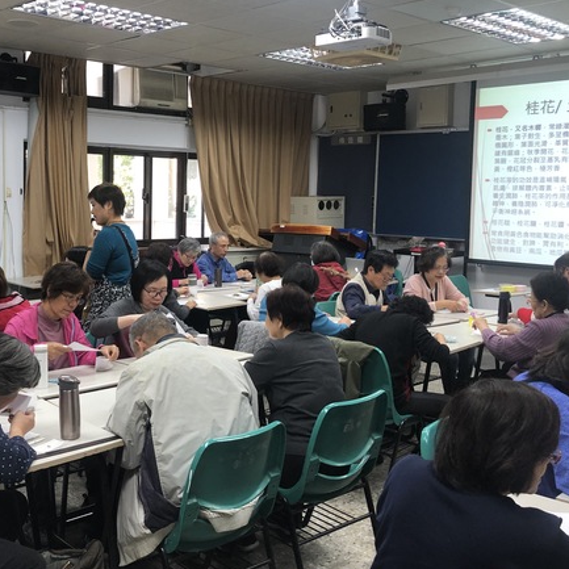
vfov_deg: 41.8
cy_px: 258
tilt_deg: -3.4
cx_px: 172
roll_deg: +0.4
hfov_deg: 41.1
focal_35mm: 40
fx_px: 744
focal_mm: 3.99
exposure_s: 1/30
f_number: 1.8
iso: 32
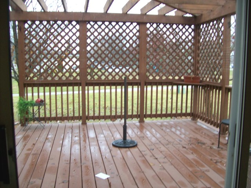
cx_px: 126
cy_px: 94
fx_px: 261
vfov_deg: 39.7
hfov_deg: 51.4
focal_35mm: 36
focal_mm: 6
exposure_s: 1/73.1
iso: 80
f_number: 2.7
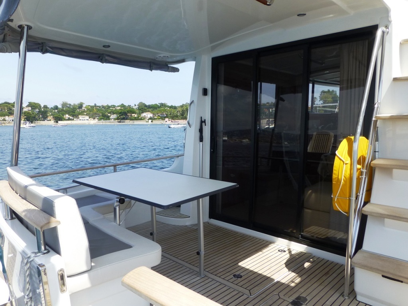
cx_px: 204
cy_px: 153
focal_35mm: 25
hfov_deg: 69.4
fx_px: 295
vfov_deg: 54.9
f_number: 4
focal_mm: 4.3
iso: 100
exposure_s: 1/500
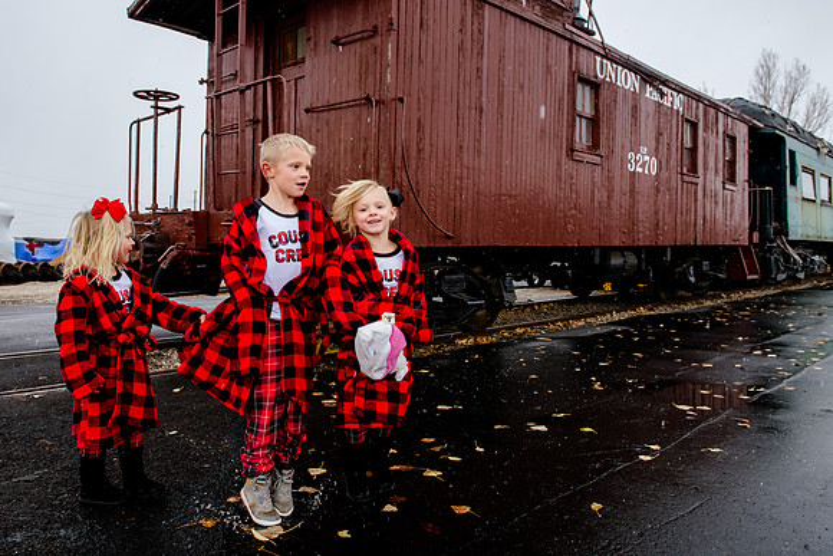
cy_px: 251
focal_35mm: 26
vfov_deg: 48.9
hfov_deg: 68.5
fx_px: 610
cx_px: 376
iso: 1250
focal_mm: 24
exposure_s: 1/320
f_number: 7.1
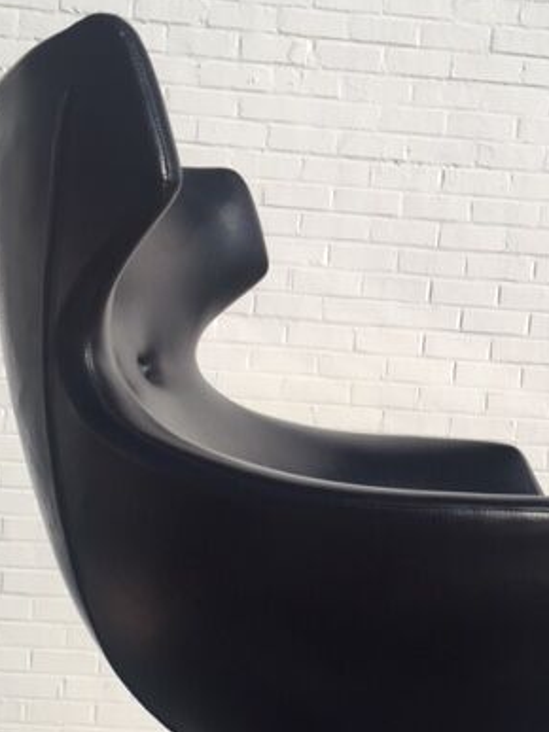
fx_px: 1016
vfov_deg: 39.2
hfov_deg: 30.1
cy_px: 494
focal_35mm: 48
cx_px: 352
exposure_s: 1/3597
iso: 32
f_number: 2.2
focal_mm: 4.15
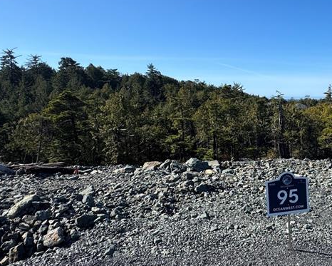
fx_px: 295
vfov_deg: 48.5
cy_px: 127
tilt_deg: -5.5
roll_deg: +0.1
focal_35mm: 30
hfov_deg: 54.7
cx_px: 265
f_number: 2.2
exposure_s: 1/1832
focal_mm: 2.22
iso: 50
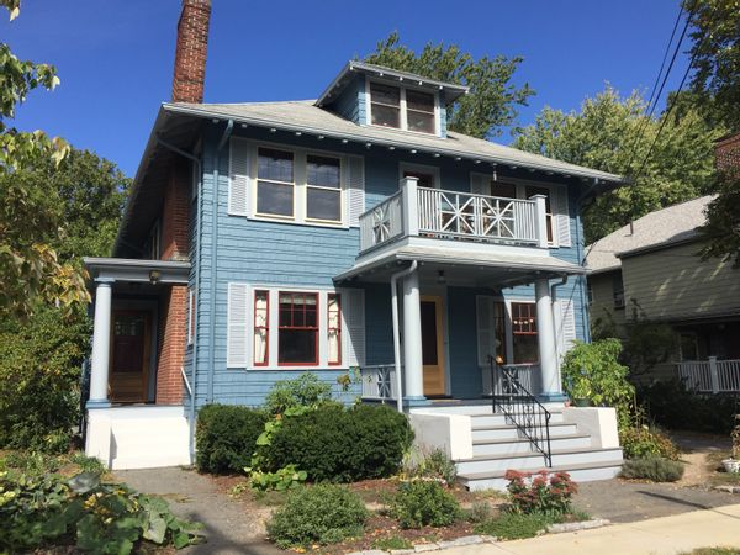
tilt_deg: +9.8
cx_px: 370
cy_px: 278
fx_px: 620
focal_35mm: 29
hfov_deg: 61.7
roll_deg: +0.4
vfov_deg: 48.2
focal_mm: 4.15
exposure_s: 1/2198
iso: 32
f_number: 2.2
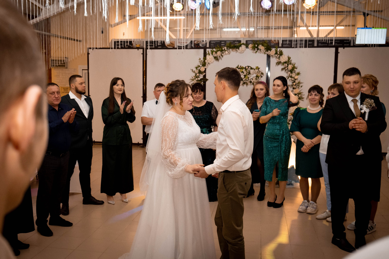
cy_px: 126
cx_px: 175
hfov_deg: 52.3
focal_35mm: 37
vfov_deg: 36.3
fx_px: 395
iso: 1600
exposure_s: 1/160
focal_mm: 22.3
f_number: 4
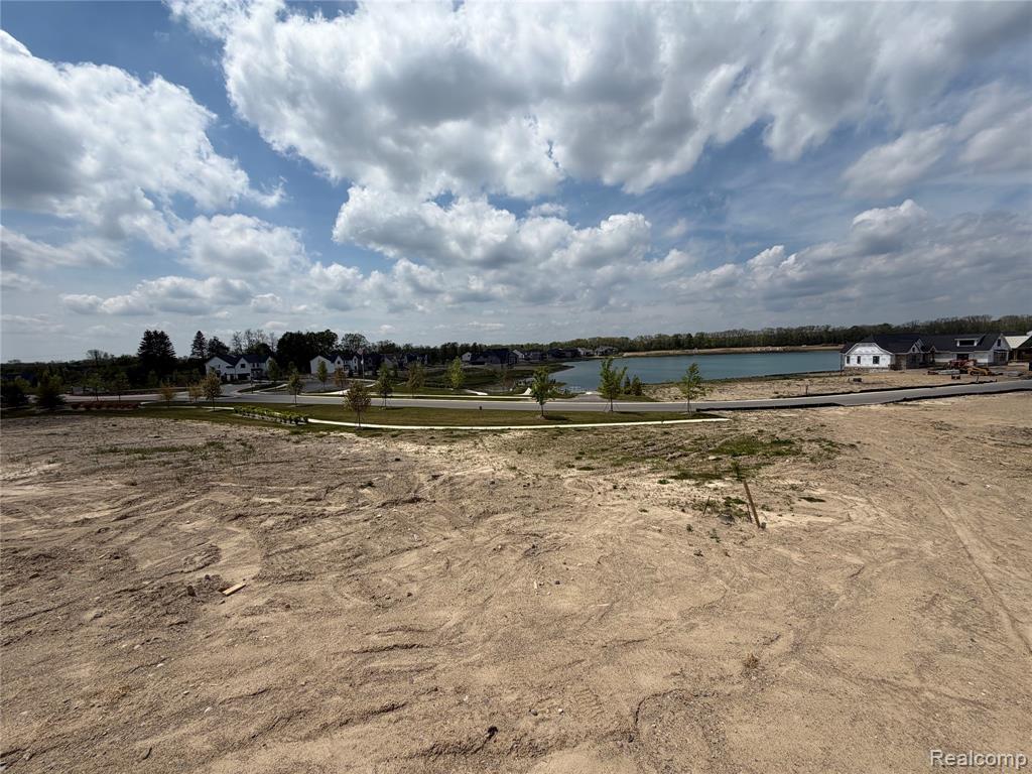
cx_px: 516
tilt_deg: -5.2
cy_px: 387
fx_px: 417
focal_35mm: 14
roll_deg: +2.1
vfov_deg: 85.7
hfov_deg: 102.1
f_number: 2.2
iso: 20
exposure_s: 1/1961
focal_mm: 2.22
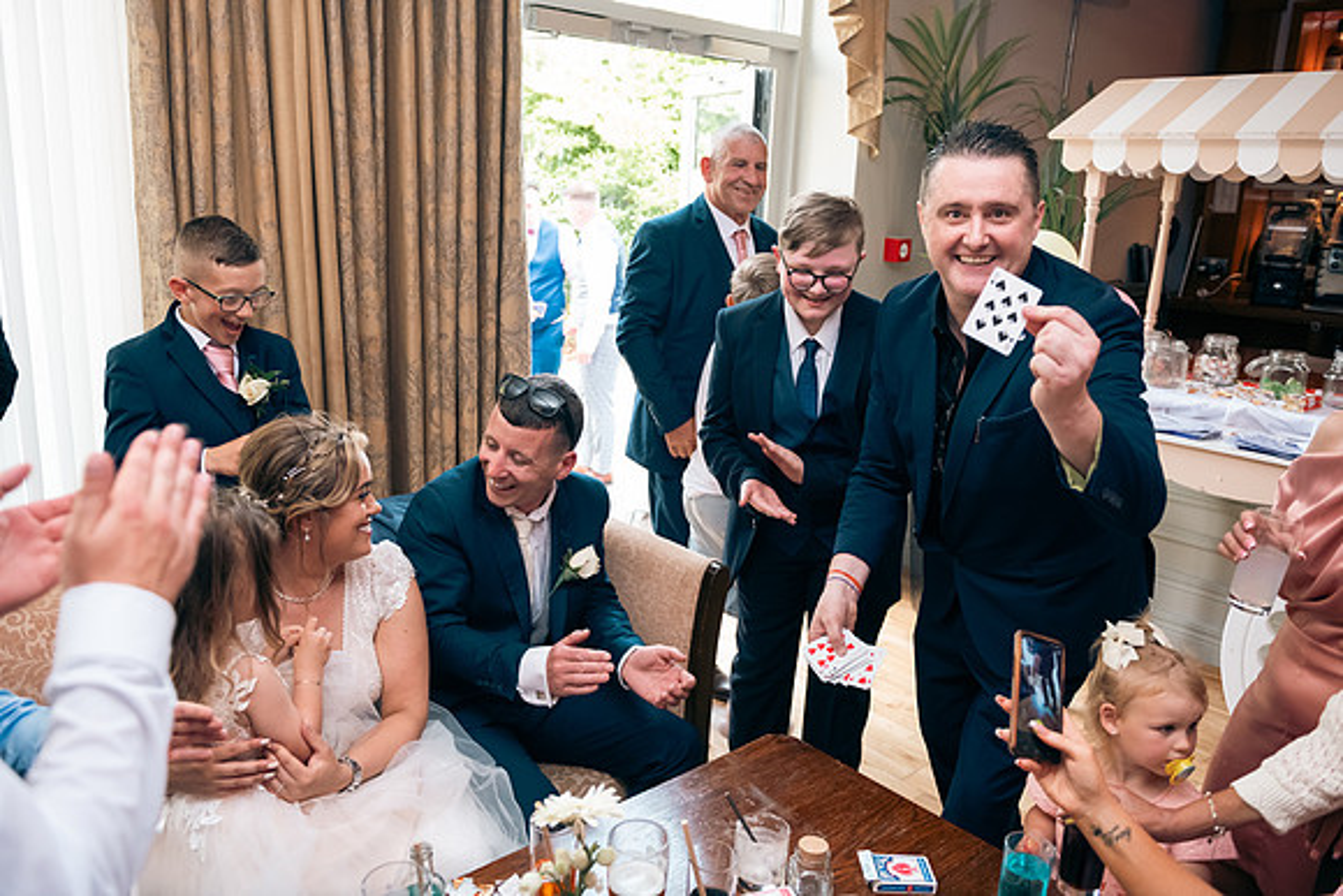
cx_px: 672
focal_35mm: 28
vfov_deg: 46.4
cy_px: 448
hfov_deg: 65.5
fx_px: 1045
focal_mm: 28
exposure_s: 1/160
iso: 800
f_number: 3.5
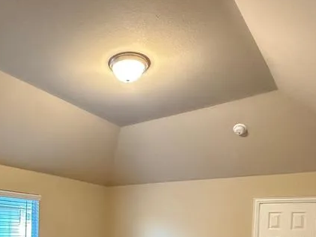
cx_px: 101
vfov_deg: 37.4
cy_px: 236
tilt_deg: -1.0
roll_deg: -2.4
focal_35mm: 34
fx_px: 310
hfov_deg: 52.8
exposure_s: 1/60
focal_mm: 2.22
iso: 800
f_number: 2.2
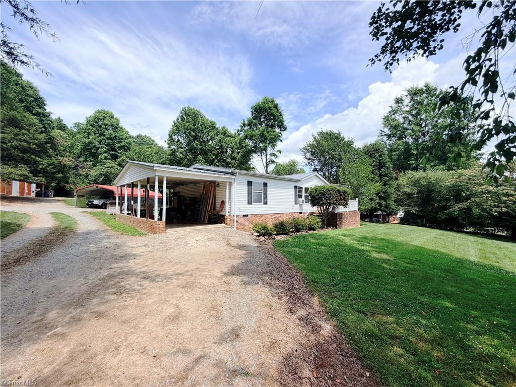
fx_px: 209
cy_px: 194
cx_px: 258
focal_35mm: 14
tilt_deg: +1.9
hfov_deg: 102.1
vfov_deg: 85.7
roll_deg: +0.3
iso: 32
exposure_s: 1/770
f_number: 2.2
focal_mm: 2.22
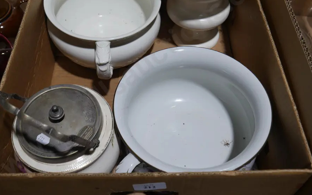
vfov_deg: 32.5
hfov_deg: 50.4
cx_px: 147
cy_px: 64
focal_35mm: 39
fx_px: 332
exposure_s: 1/125
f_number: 4.5
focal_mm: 16
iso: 200
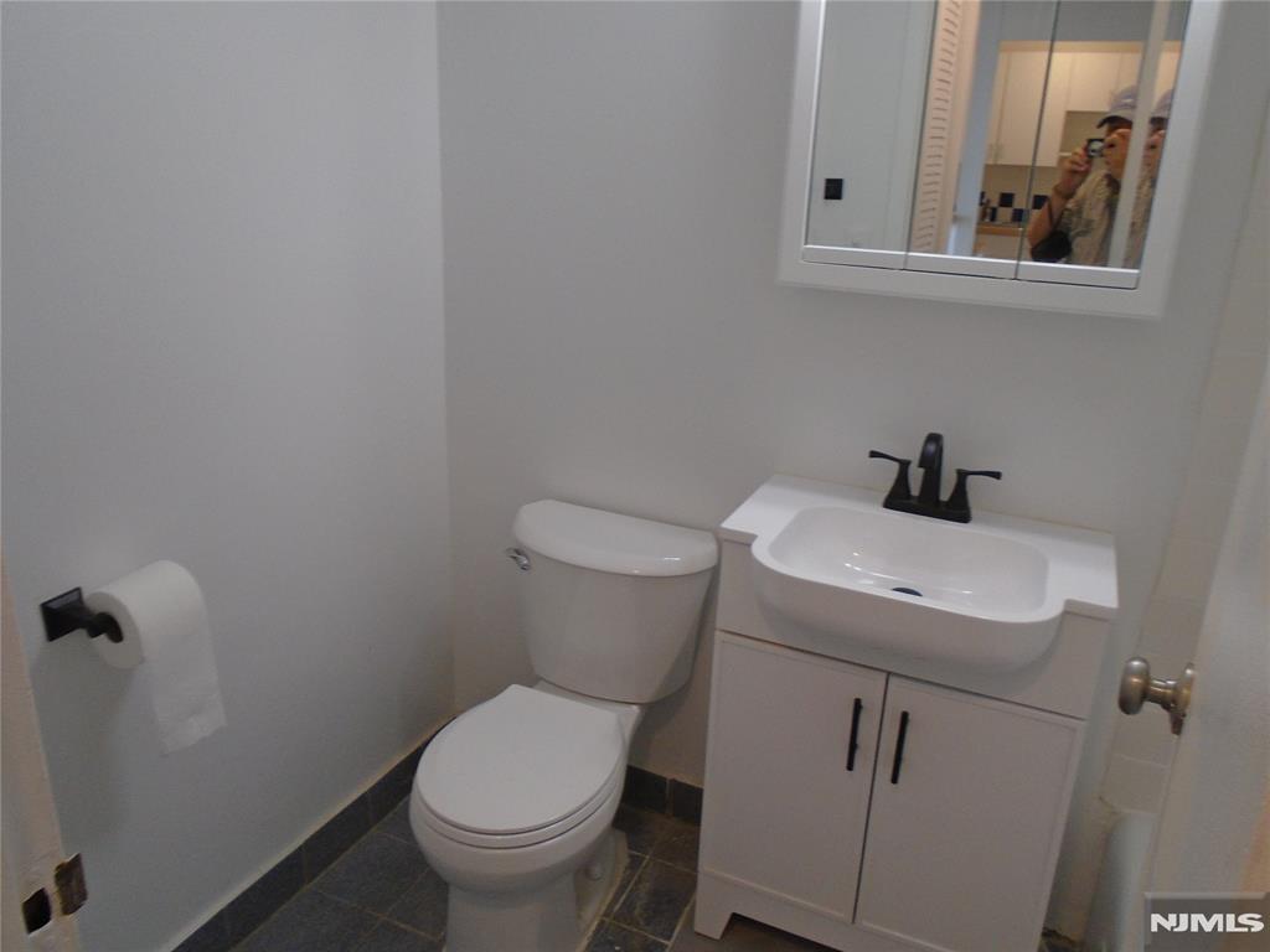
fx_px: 954
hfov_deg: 67.3
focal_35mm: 26
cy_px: 476
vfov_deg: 53.1
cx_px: 635
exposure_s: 1/40
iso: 160
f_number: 3.2
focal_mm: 4.6
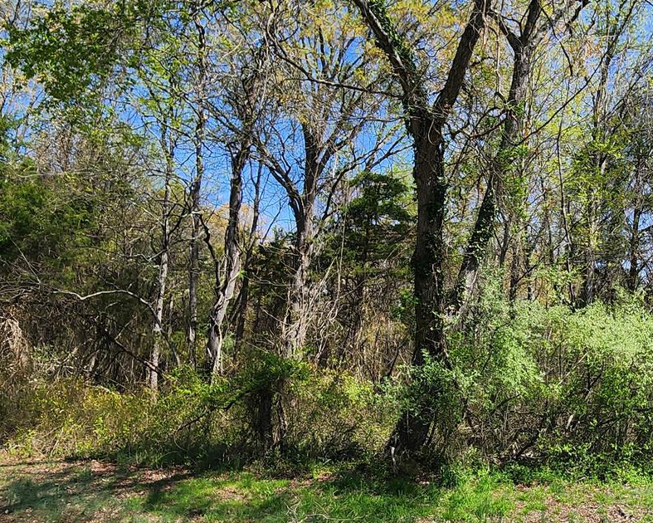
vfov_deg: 44.6
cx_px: 488
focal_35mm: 33
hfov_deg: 51.9
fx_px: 638
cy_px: 267
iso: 50
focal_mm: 2.2
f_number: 2.2
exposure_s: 1/1258
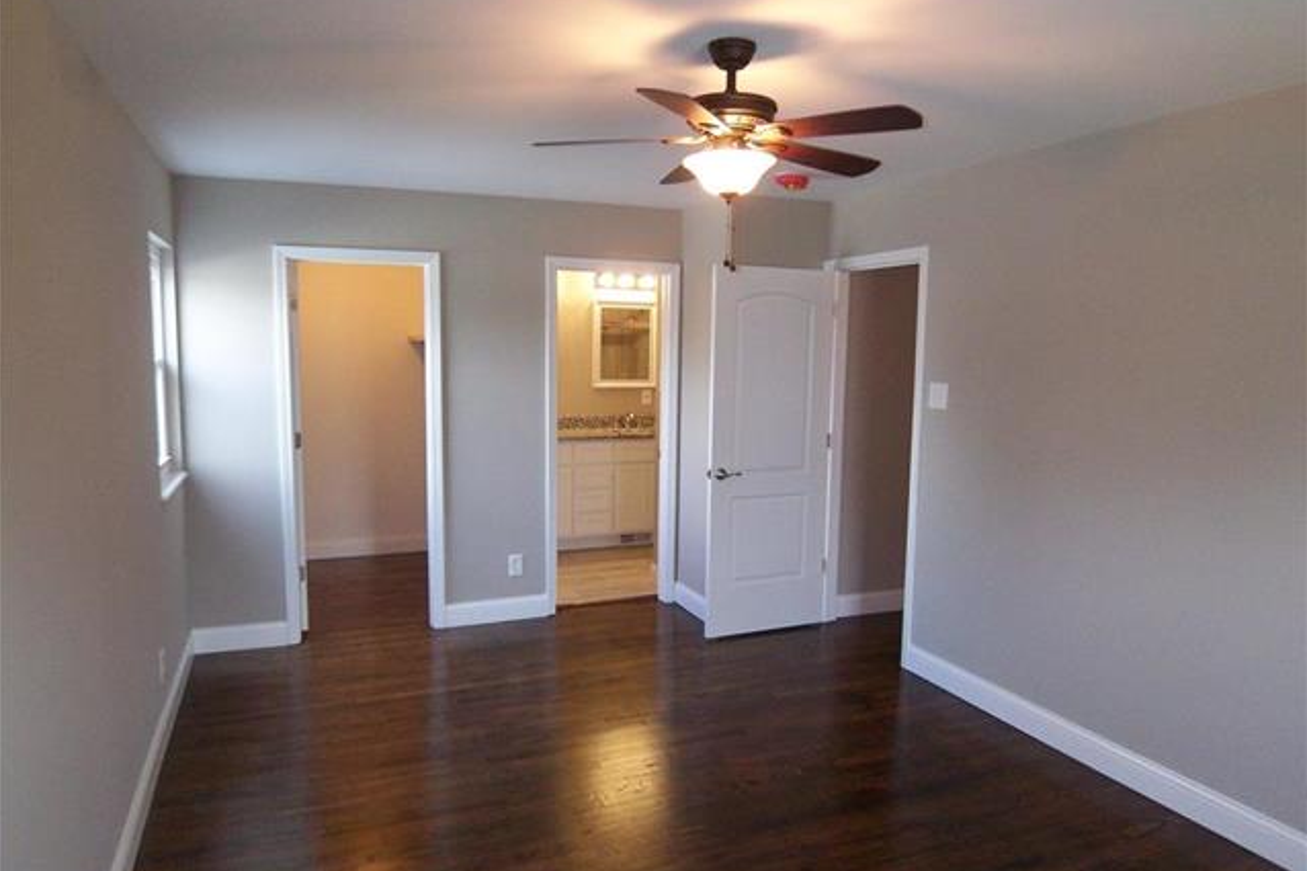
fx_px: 871
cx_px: 654
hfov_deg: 73.8
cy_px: 430
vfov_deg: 53.1
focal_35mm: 24
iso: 125
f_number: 2.8
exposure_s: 1/30
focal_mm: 3.8
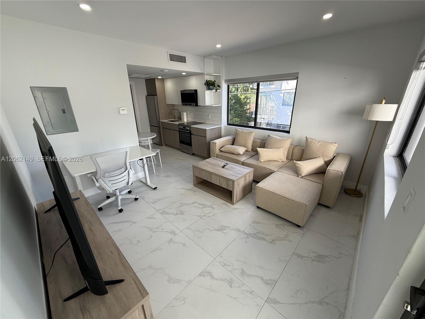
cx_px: 212
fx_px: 172
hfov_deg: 102.1
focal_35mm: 14
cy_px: 160
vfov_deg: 85.7
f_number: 2.2
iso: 64
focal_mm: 2.22
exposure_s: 1/200
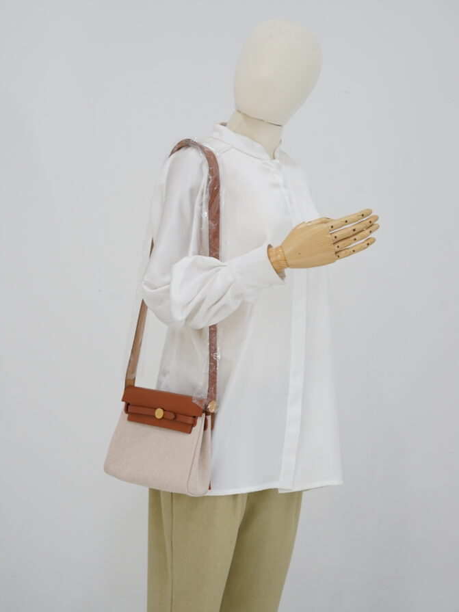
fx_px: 973
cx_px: 228
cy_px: 300
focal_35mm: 55
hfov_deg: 26.6
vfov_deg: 34.9
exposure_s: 1/15
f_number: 6.3
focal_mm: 50
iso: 640
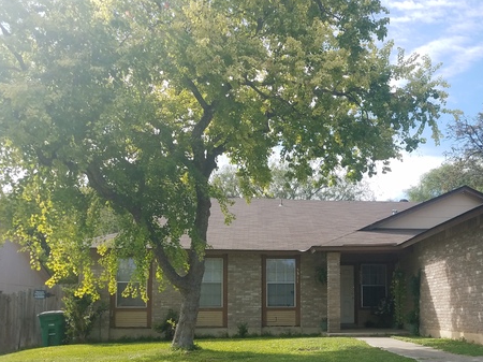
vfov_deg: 38.1
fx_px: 516
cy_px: 248
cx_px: 332
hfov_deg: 49.1
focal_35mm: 37
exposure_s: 1/1364
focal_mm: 4.2
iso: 50
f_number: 1.7
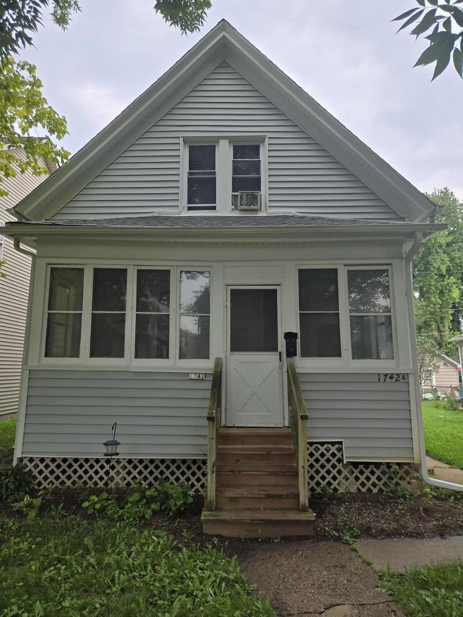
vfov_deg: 73.9
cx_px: 232
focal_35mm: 23
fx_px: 410
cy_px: 308
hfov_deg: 58.9
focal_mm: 5.4
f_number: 1.8
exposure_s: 1/864
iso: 25
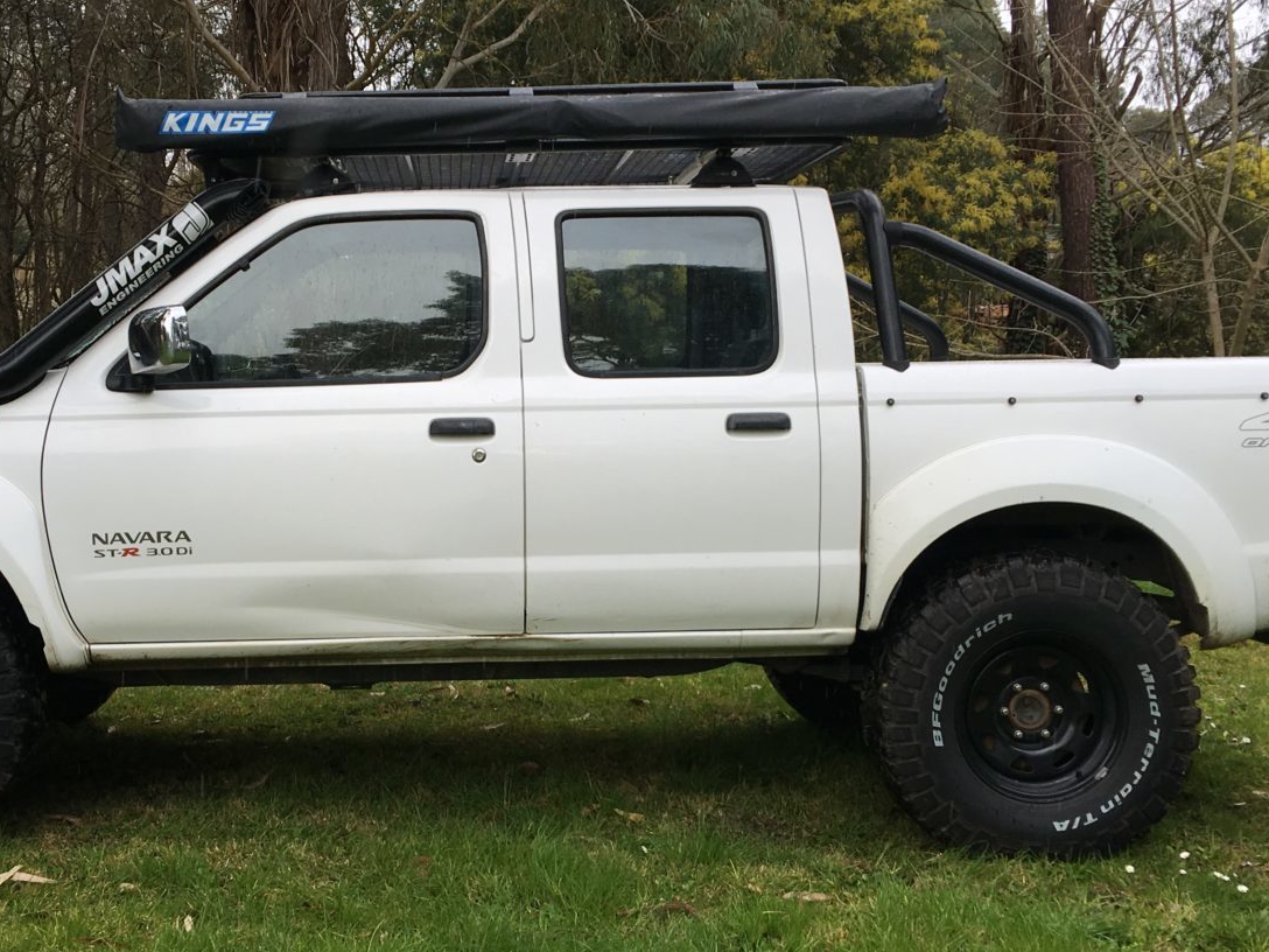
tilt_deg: -1.3
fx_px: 1760
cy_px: 488
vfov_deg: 30.3
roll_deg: +0.3
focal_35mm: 48
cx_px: 483
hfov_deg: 39.4
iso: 25
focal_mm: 4.15
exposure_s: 1/349
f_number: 2.2
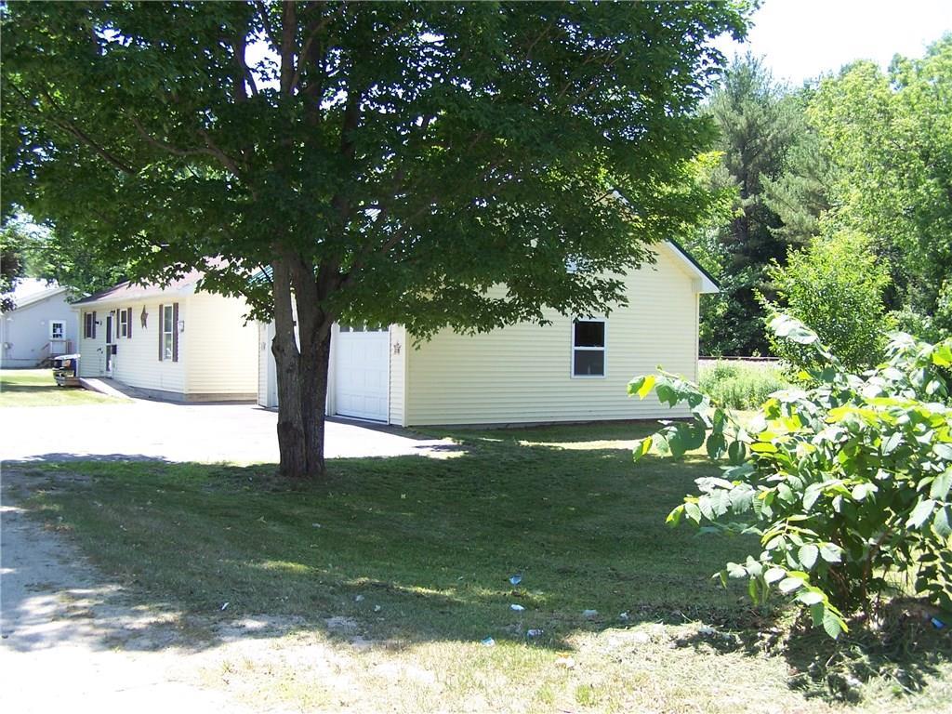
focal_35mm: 38
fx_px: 1045
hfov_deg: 49.0
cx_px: 476
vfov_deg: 37.7
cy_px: 357
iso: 80
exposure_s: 1/250
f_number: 2.8
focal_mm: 6.3
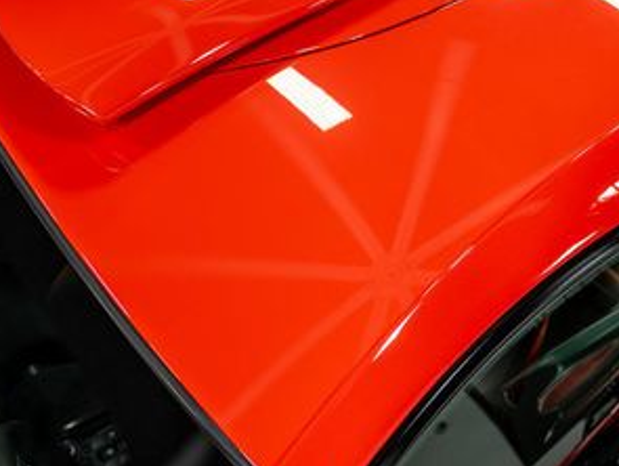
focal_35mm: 50
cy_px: 127
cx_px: 420
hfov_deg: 37.7
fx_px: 895
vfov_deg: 28.8
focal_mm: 24
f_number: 5
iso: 800
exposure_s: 1/60
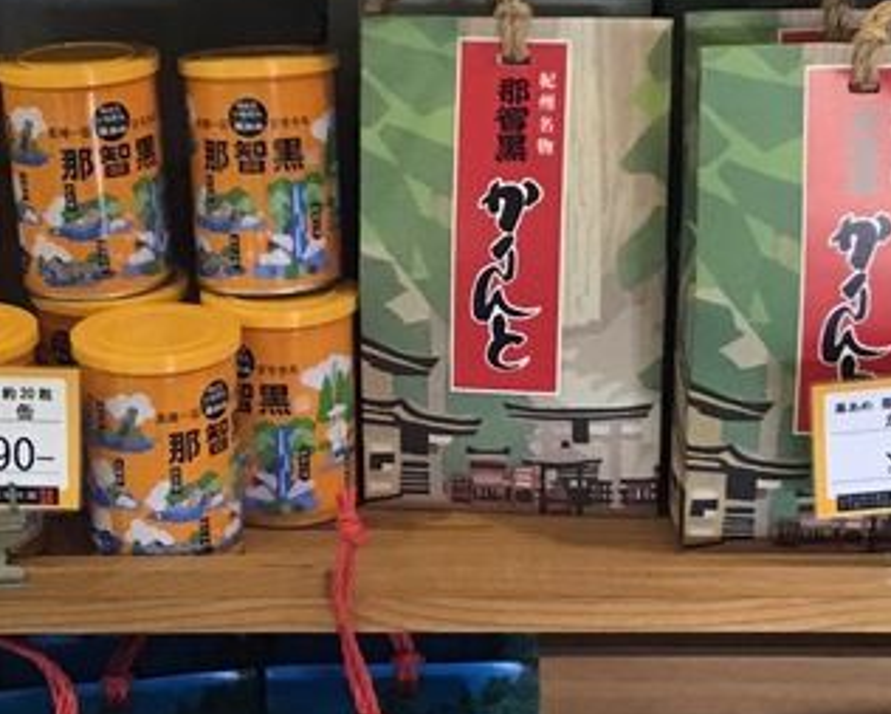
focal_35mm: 78
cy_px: 323
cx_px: 469
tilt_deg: -19.4
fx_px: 2058
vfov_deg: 19.7
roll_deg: -0.1
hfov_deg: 24.4
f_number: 2.4
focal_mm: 3.3
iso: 200
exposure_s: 1/30
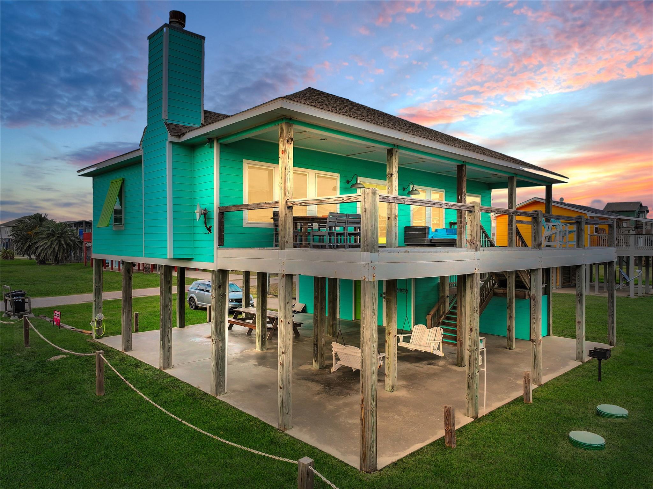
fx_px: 453
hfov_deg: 71.6
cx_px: 326
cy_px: 244
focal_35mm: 24
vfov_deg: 56.8
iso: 150
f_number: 2.8
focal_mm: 12.29
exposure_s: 1/500
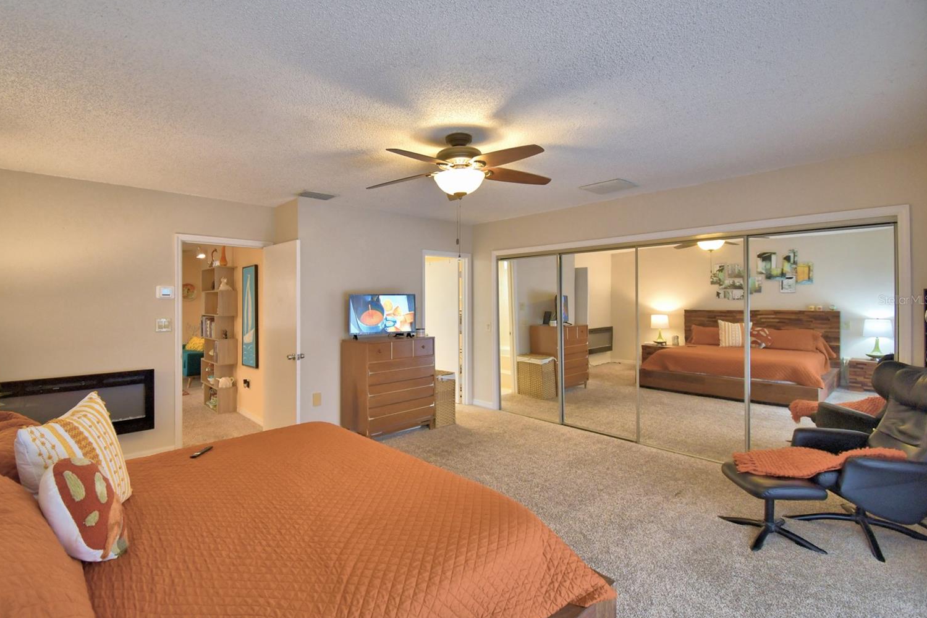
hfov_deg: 96.7
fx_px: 412
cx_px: 439
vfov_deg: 73.7
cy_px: 300
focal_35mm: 16
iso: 720
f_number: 4.5
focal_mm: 10
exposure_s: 1/30
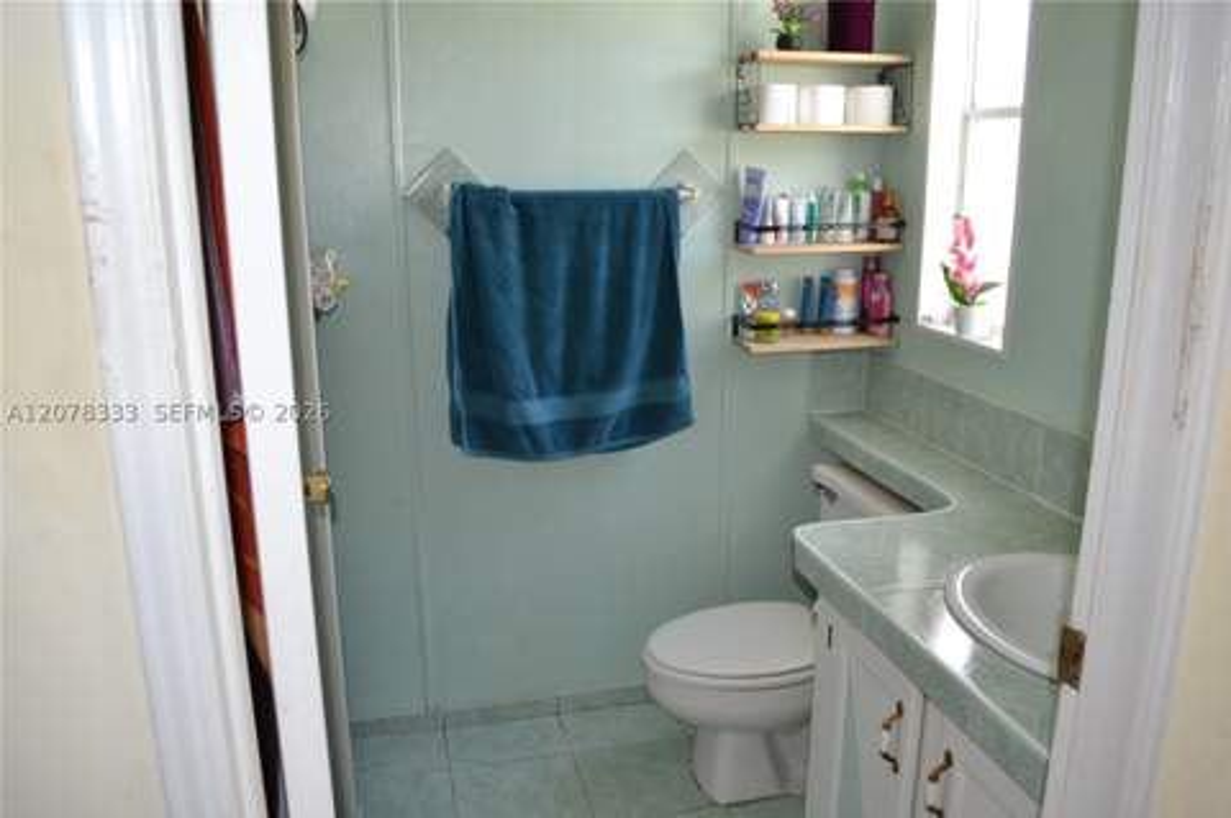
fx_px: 922
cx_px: 616
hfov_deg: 67.4
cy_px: 409
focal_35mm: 27
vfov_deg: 47.8
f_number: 4
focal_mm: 18
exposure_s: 1/80
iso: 400
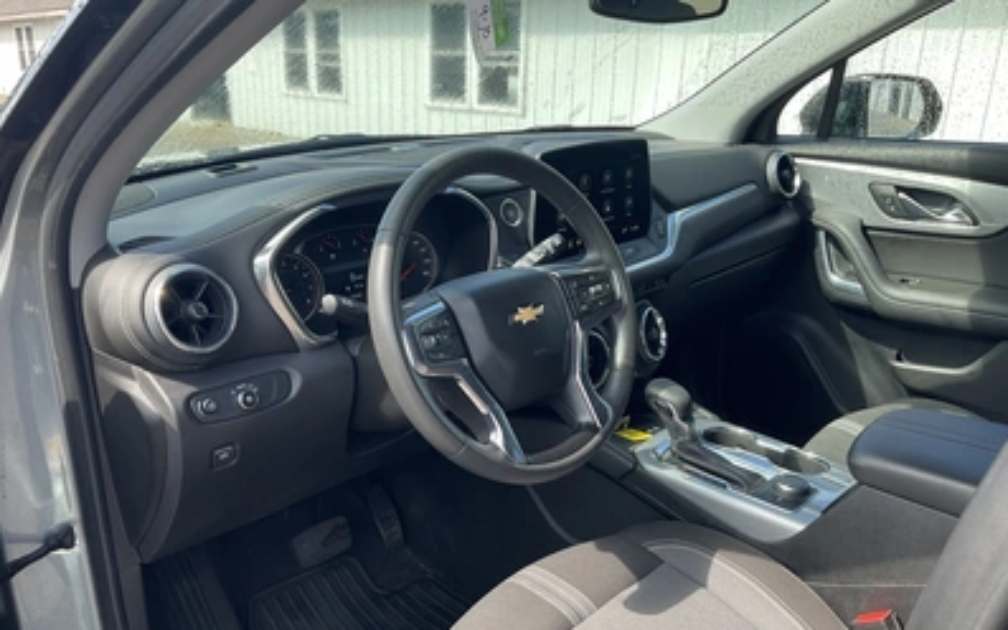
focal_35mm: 31
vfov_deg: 40.4
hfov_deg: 61.2
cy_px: 376
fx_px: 851
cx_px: 505
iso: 20
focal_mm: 3
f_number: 1.8
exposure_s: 1/175
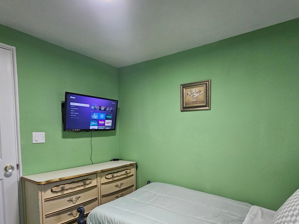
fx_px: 164
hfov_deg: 84.1
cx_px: 171
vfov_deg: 67.5
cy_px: 141
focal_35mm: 19
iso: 250
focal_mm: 2.2
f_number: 2.2
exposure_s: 1/77
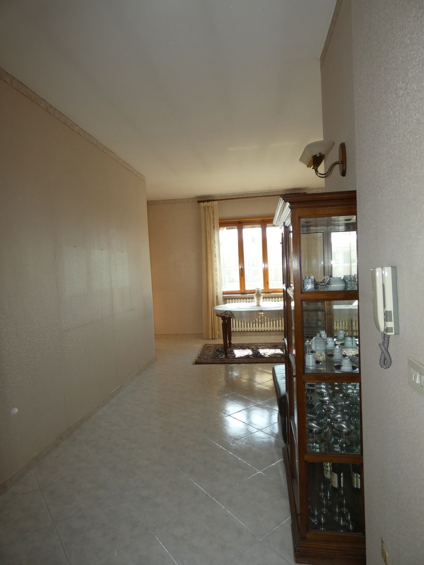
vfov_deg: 81.7
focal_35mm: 20
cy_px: 282
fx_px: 327
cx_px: 212
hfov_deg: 66.0
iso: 80
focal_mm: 3.6
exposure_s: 1/80
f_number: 2.8
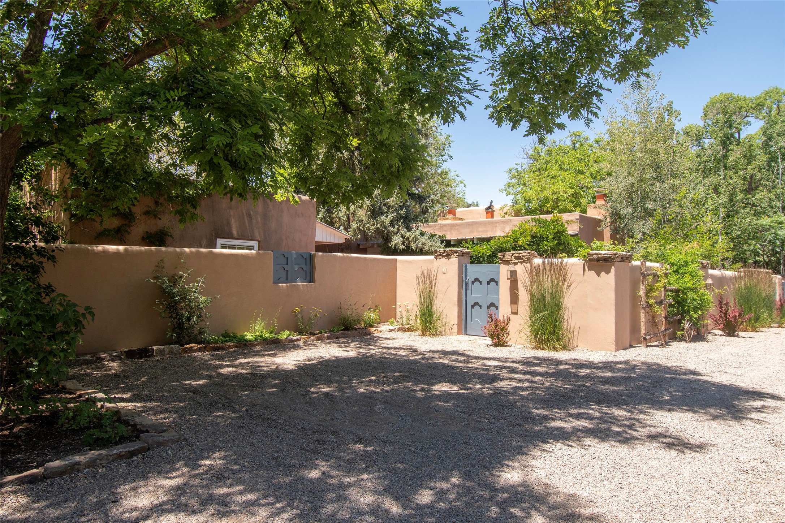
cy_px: 262
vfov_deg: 57.2
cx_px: 392
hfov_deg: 78.6
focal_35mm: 22
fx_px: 480
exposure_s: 1/320
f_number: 8
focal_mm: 15
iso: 400
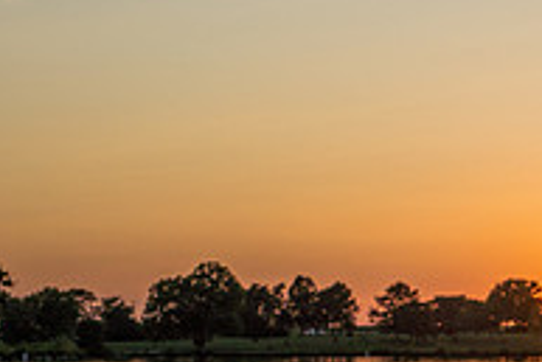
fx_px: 2034
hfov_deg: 14.8
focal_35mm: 135
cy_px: 478
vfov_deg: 10.0
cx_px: 601
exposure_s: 1/200
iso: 100
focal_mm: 45
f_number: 8
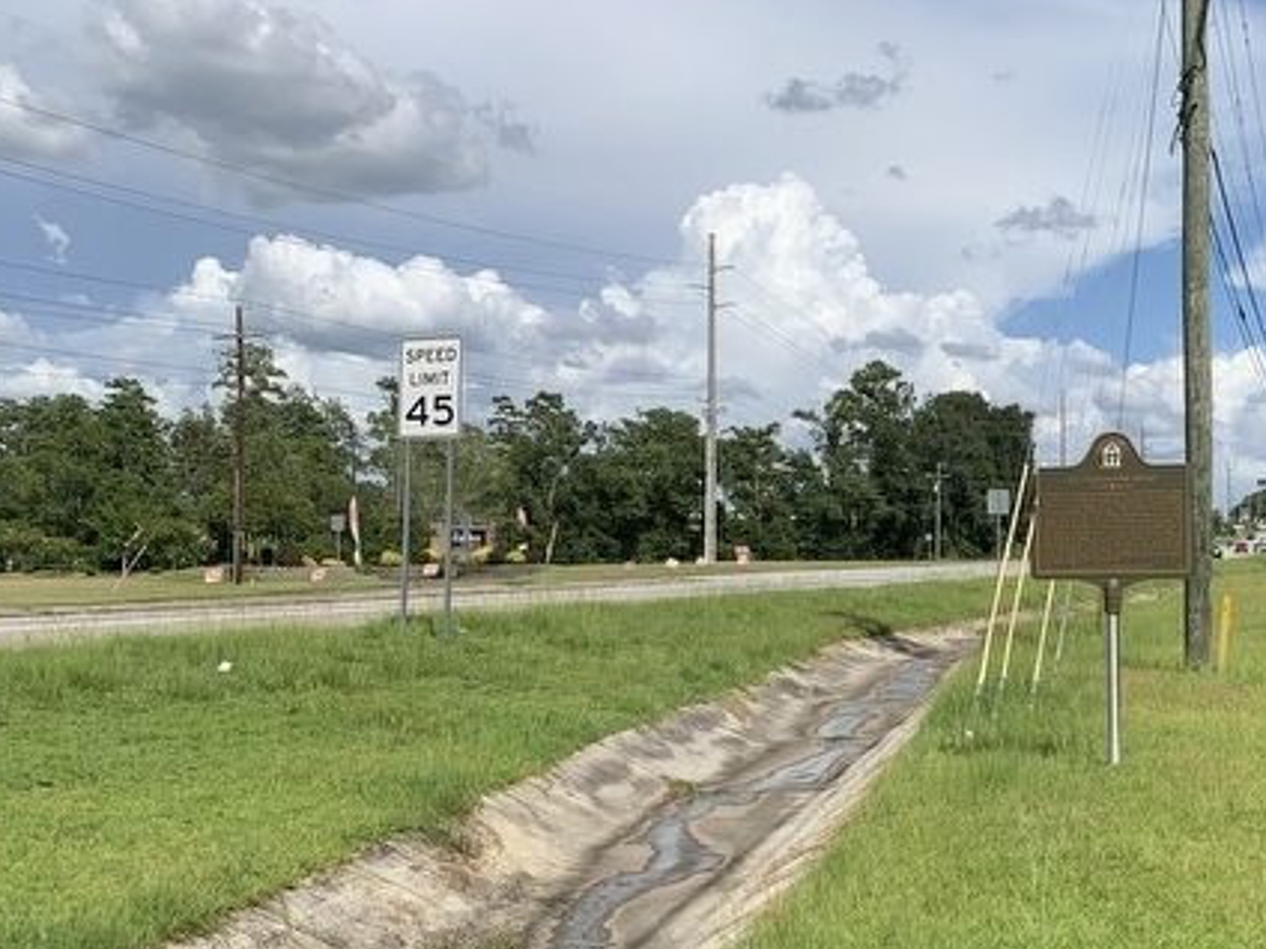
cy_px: 576
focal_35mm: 49
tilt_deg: +0.6
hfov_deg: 37.9
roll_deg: +1.0
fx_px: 1792
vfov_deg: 29.6
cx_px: 961
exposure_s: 1/3521
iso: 25
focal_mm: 4.25
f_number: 1.8
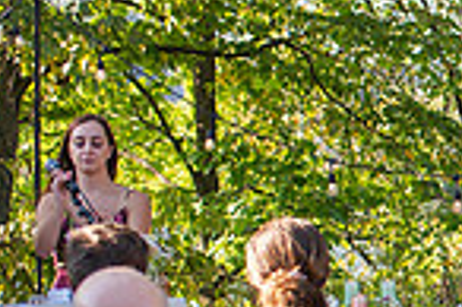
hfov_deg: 11.4
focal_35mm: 166
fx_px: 2128
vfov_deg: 8.1
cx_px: 867
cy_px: 396
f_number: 3.2
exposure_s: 1/640
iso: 220
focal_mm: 35
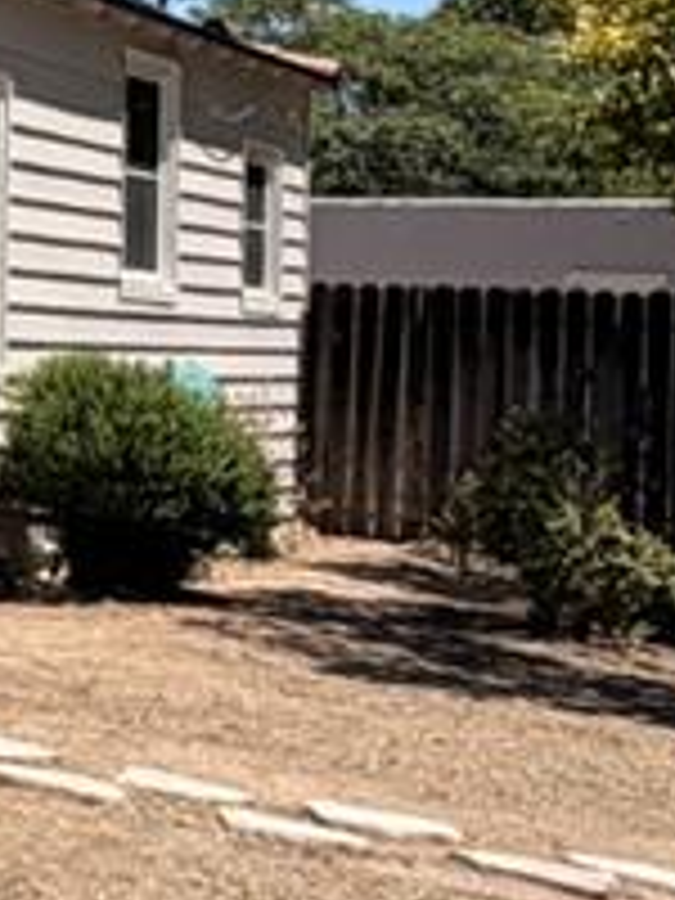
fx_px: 2730
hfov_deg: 11.3
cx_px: -1046
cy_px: 178
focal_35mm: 105
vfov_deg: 18.5
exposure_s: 1/770
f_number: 2.2
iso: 20
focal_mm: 2.22
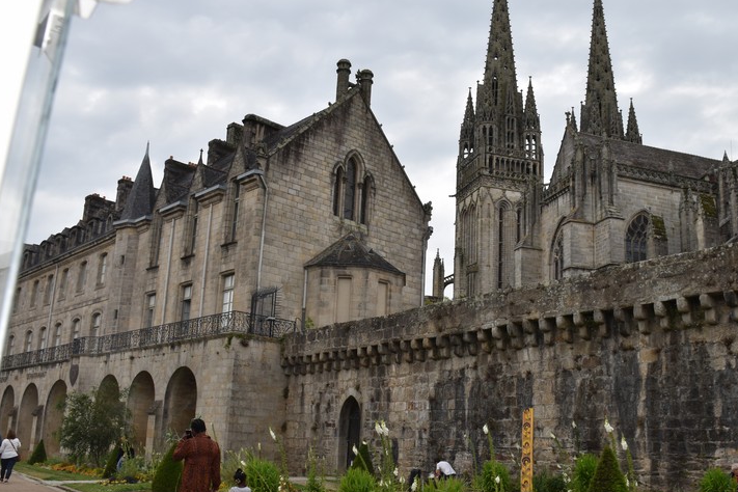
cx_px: 407
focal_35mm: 38
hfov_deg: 50.6
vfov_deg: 35.0
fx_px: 779
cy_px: 267
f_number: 8
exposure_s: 1/200
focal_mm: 20
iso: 100
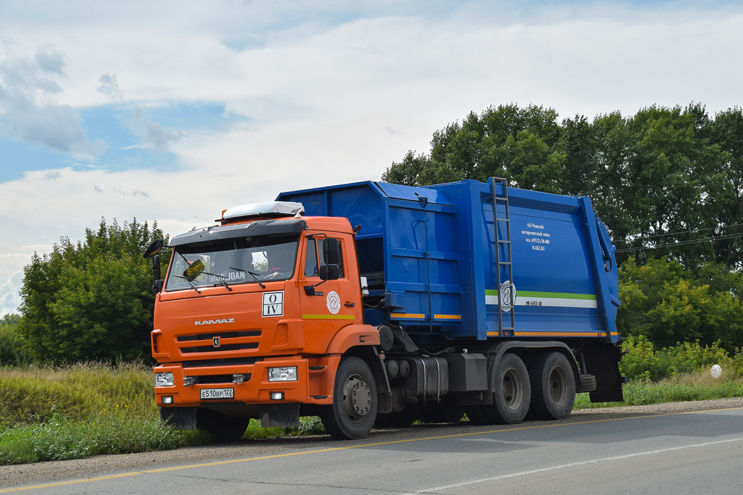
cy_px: 248
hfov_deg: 35.1
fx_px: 1176
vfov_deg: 23.8
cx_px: 372
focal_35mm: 57
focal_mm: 38
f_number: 7.1
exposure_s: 1/800
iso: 200
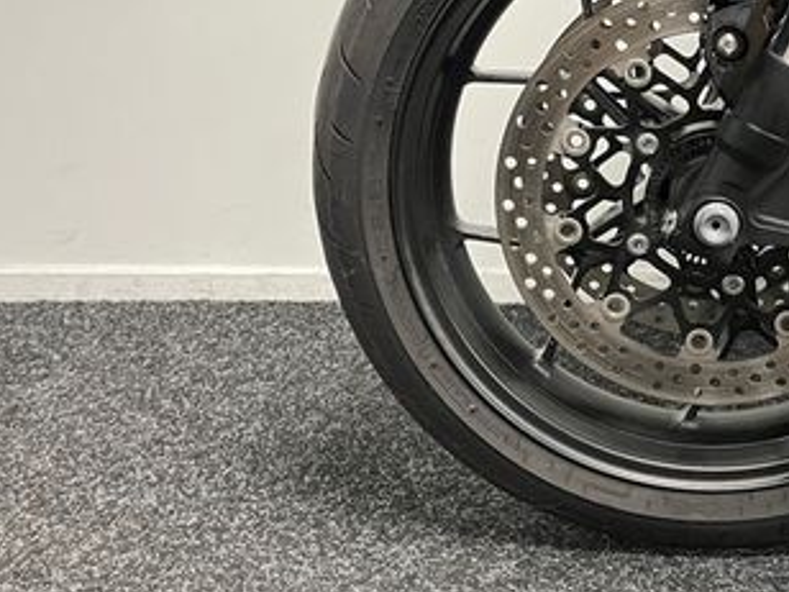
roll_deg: -0.5
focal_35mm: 54
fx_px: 1231
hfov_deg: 34.0
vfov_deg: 26.5
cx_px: 681
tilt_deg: -10.8
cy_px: 118
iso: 320
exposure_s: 1/50
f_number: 1.6
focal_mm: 5.1
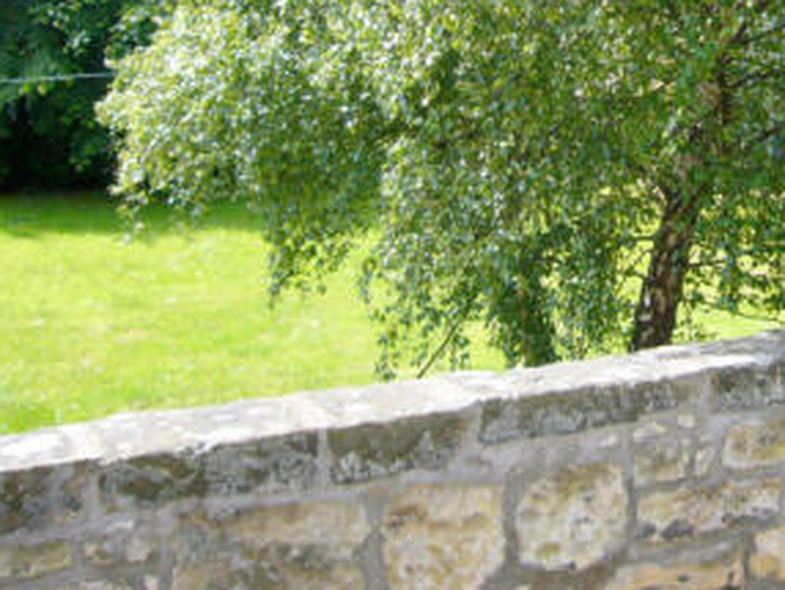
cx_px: 644
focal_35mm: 57
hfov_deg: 32.7
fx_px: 1294
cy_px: 40
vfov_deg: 24.8
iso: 80
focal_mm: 4.6
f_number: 2.8
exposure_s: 1/320
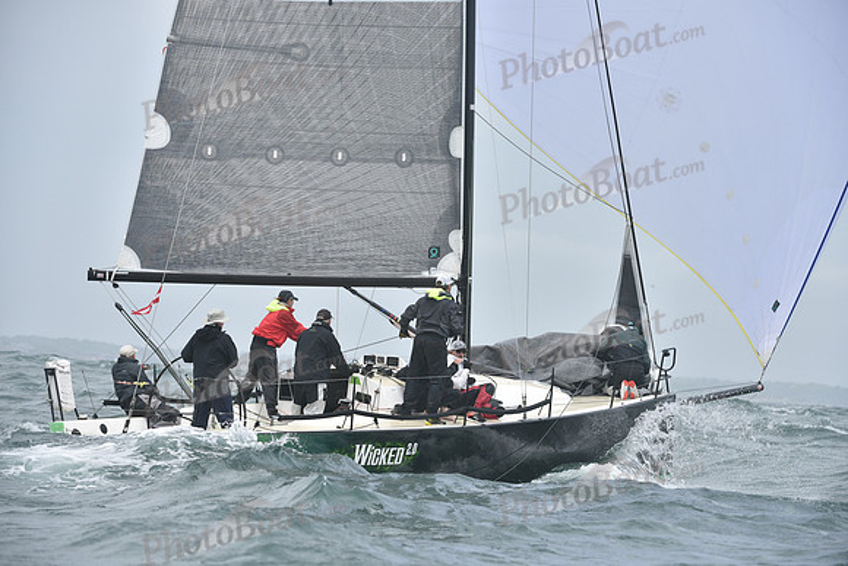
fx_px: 4712
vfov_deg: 6.9
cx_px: 424
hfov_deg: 10.3
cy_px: 283
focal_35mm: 200
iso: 320
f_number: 7.1
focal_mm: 200
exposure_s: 1/1000
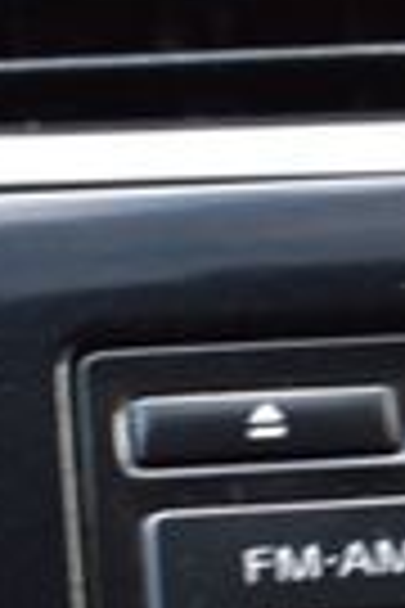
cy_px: 635
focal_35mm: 227
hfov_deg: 5.8
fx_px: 3830
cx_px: 976
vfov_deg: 9.0
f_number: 7.1
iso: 400
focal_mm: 32
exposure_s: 1/40
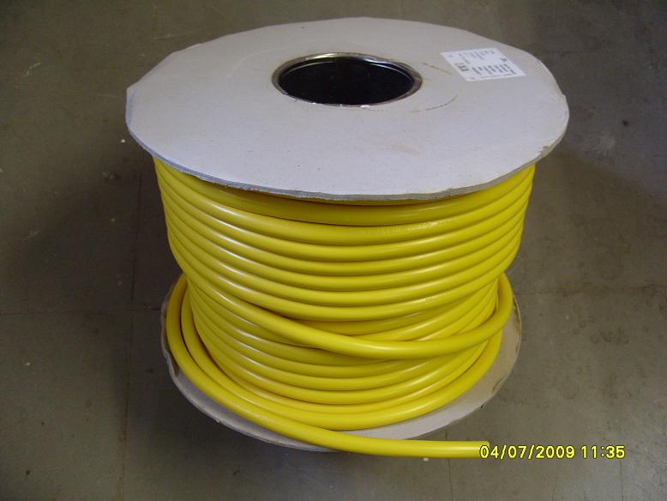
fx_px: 675
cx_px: 334
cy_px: 250
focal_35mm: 35
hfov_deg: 52.6
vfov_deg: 40.7
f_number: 2.8
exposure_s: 1/20
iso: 200
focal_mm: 7.8
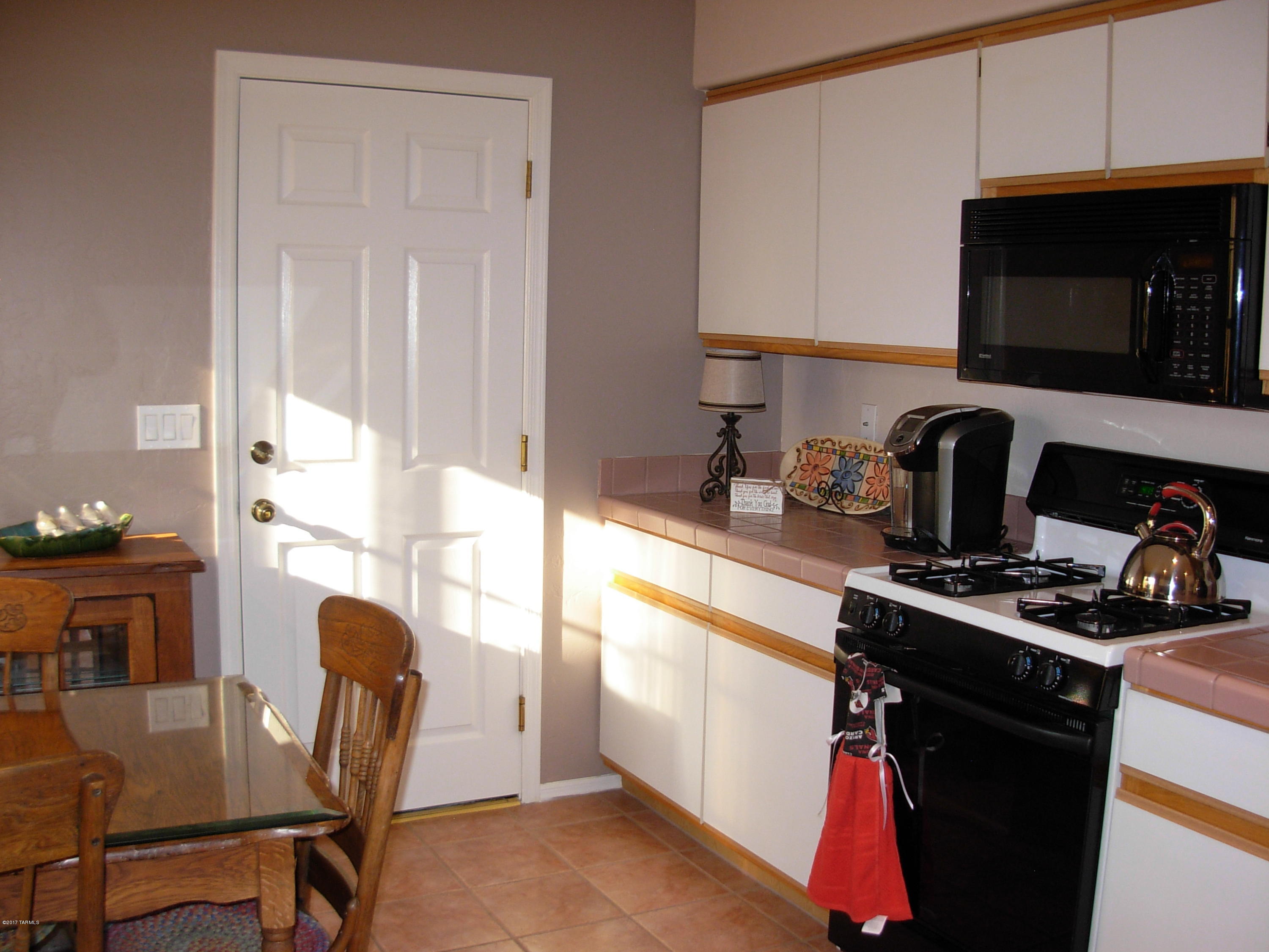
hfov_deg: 49.0
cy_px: 476
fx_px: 1393
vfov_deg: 37.7
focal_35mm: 38
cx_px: 634
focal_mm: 6.3
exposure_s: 1/32.9
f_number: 2.9
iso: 115
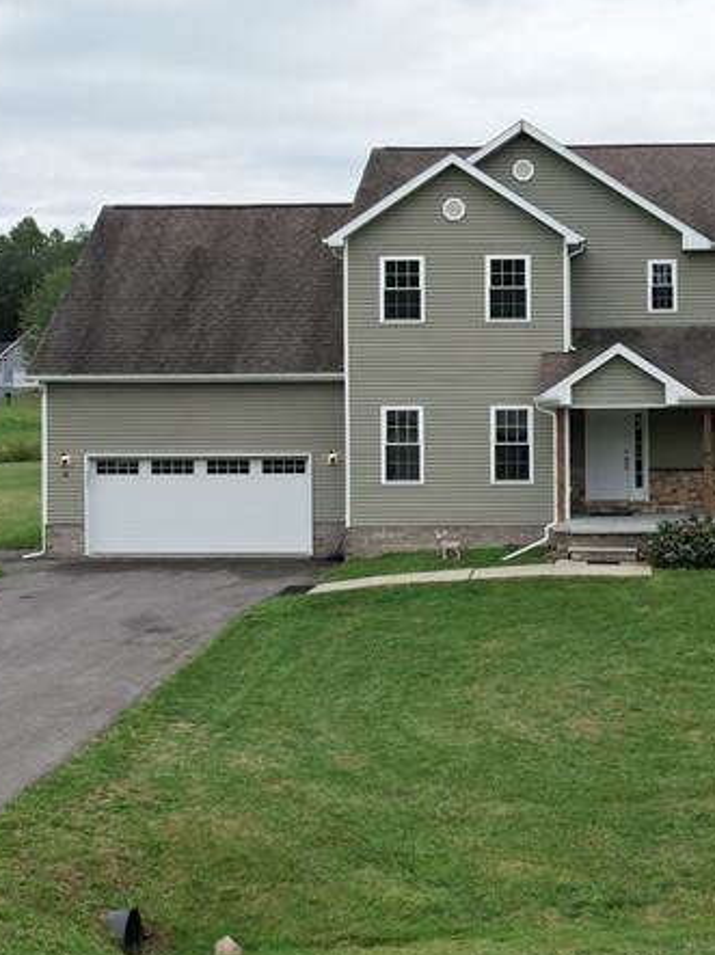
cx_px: 553
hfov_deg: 27.5
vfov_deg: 36.6
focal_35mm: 52
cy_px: 350
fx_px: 1433
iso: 120
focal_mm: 8.38
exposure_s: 1/350
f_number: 2.8
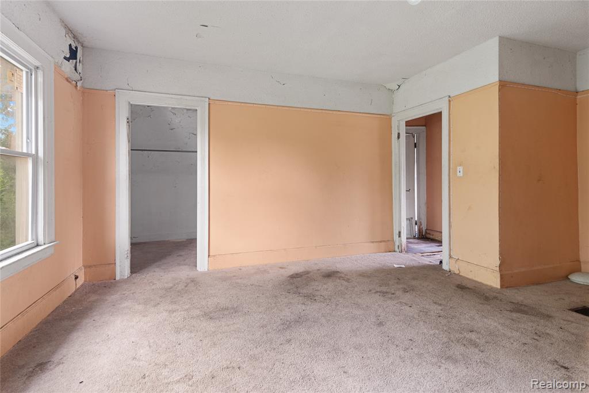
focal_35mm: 17
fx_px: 278
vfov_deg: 70.5
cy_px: 196
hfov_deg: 93.3
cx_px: 294
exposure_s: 1/2.5
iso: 400
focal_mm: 17
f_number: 8
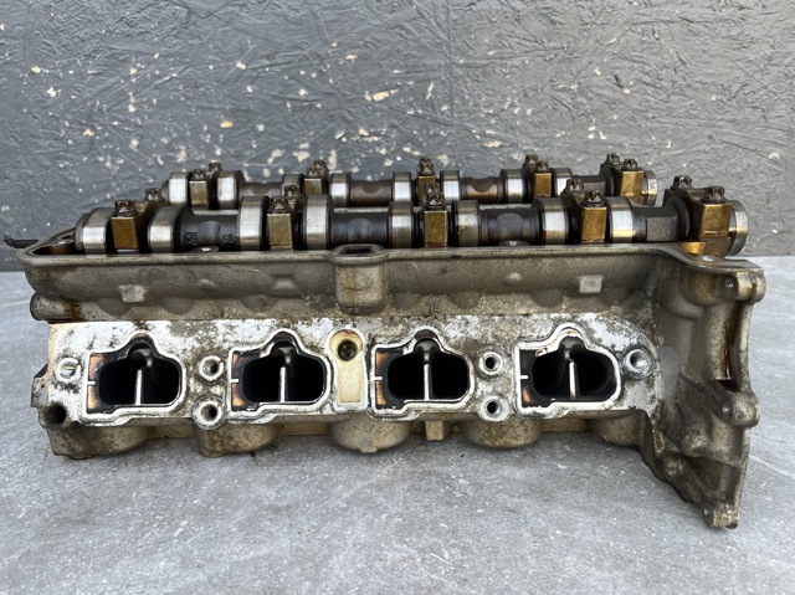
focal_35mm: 26
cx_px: 398
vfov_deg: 53.0
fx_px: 597
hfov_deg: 67.3
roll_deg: +1.6
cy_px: 298
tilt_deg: -18.1
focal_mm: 5.1
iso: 40
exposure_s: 1/121
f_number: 1.6
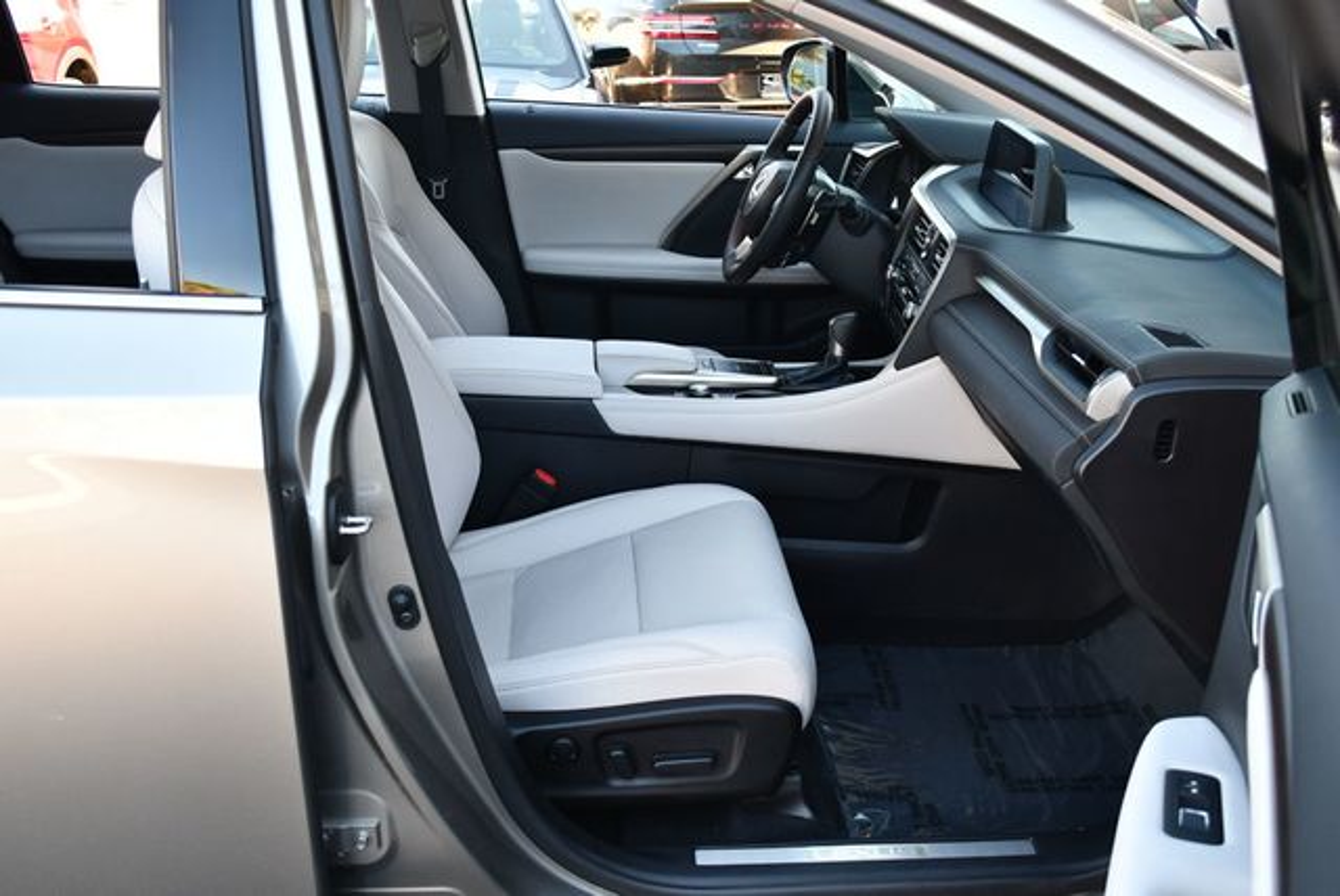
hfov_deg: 53.1
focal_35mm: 36
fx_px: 1341
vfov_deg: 36.9
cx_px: 670
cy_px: 448
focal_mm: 18
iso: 560
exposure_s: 1/250
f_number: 3.5
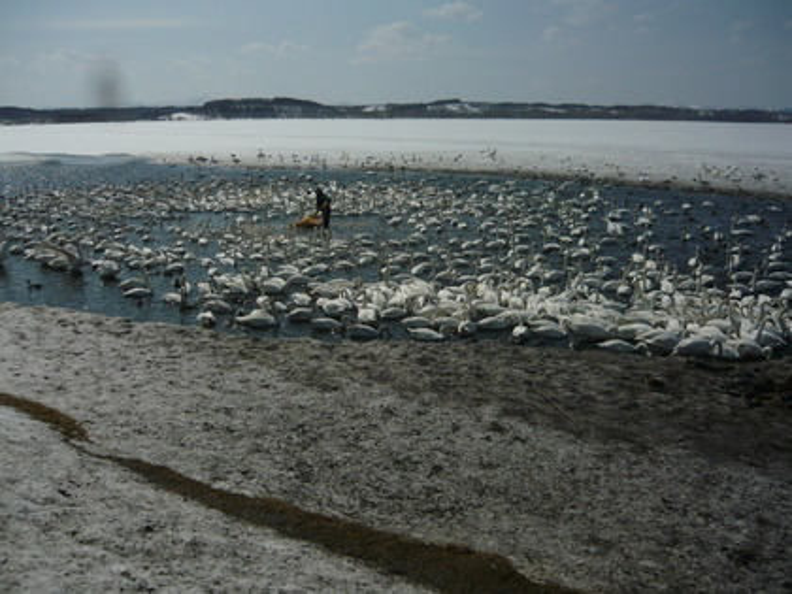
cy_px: 297
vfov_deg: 42.9
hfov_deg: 55.4
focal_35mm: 33
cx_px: 396
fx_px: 755
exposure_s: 1/1000
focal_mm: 5.5
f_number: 8
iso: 100
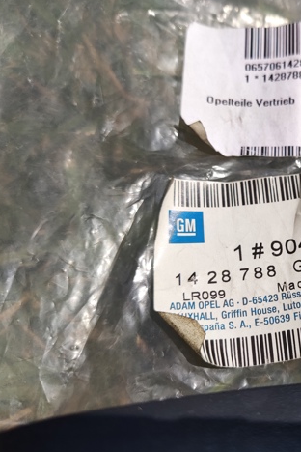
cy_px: 225
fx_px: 464
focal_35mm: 37
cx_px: 282
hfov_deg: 33.6
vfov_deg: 51.9
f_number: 1.79
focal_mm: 4.71
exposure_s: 1/3362
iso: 50
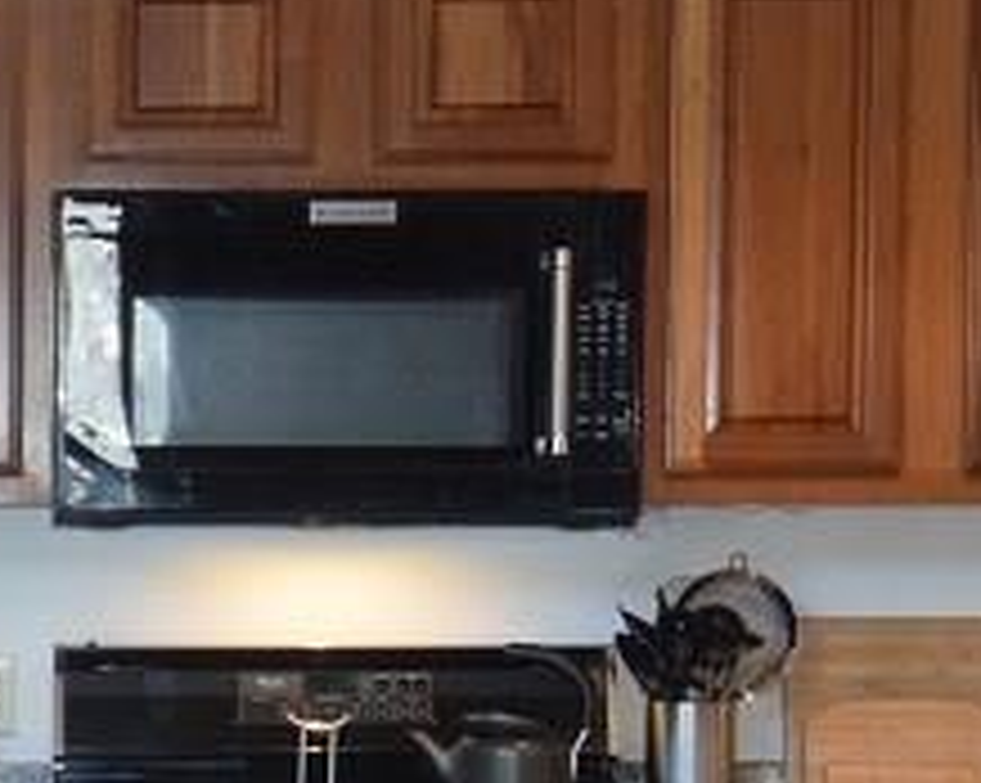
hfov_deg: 11.9
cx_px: -144
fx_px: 4612
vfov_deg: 9.6
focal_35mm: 159
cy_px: 850
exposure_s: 1/60
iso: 1250
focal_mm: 24
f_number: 4
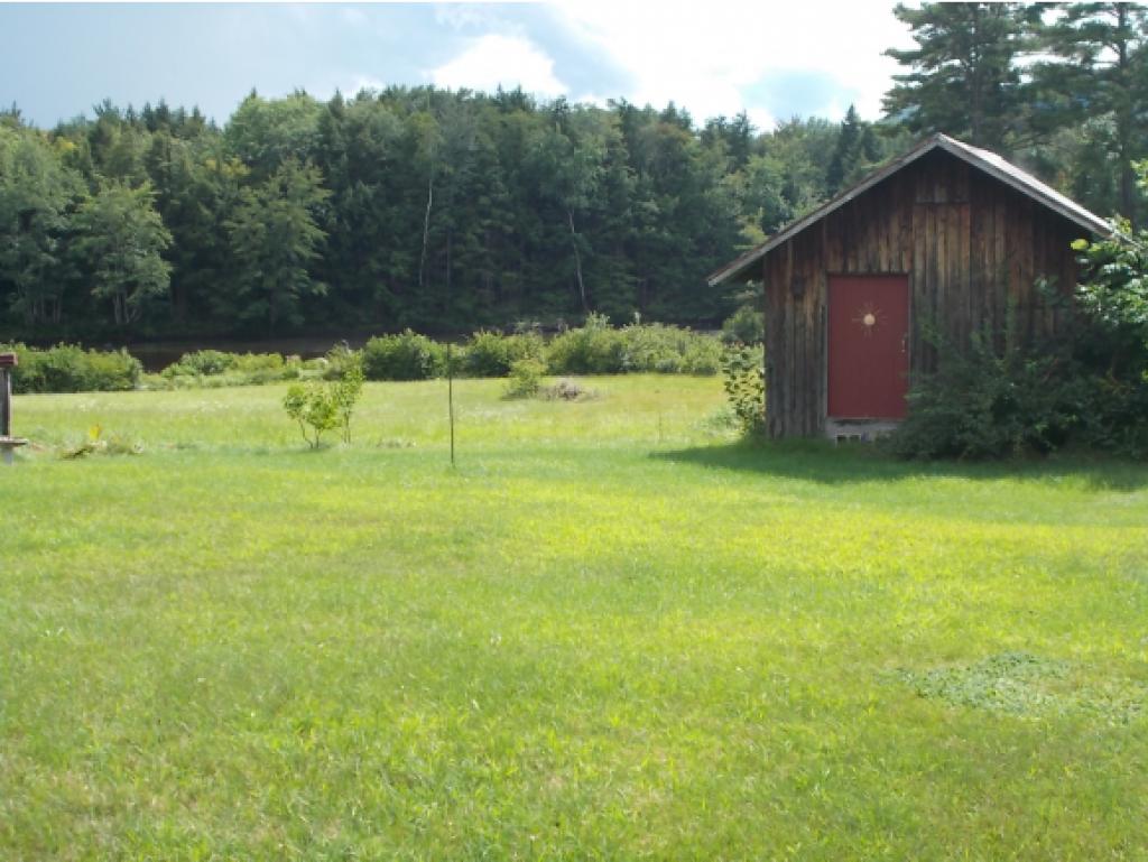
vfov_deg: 29.1
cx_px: 574
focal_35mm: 50
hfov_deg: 38.2
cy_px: 431
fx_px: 1659
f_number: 4.5
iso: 80
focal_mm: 9
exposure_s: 1/250
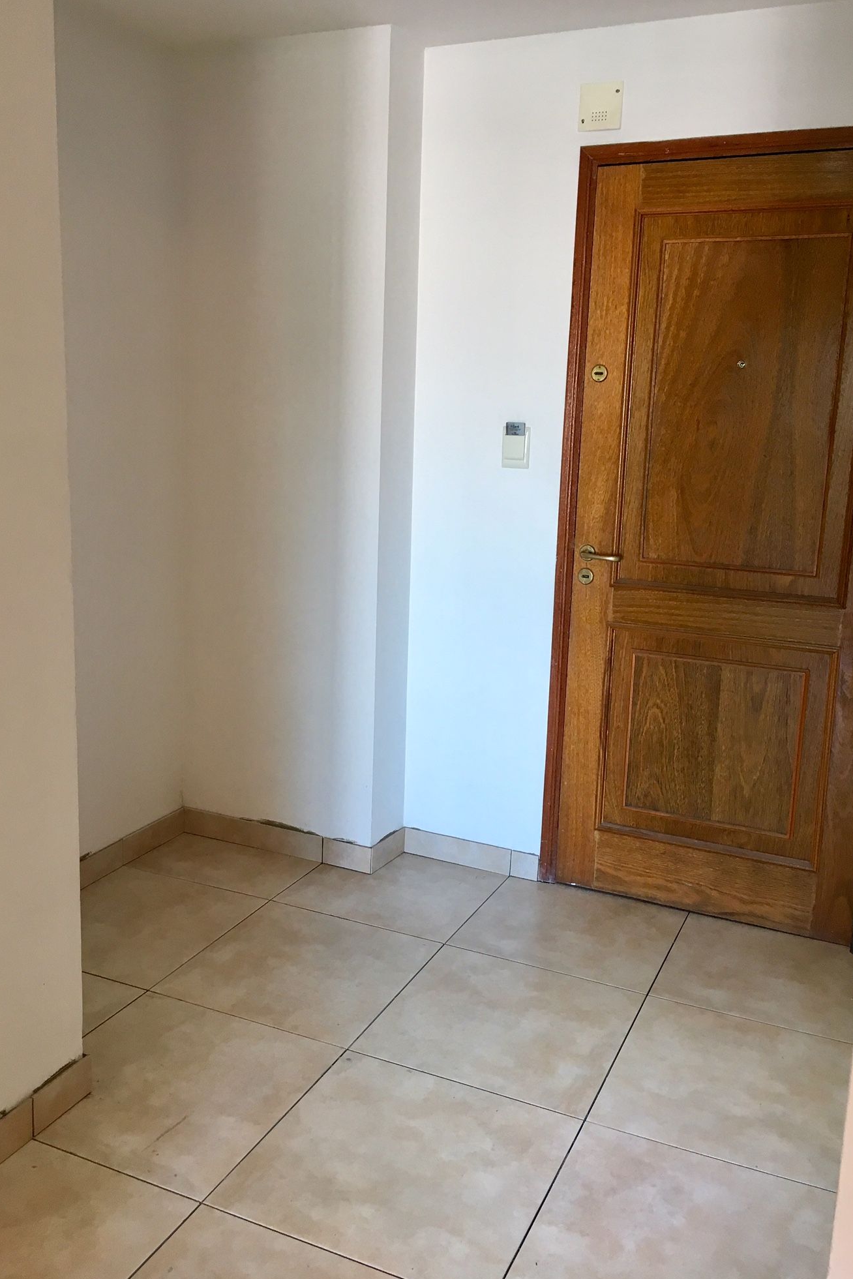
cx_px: 426
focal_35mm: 31
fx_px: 1101
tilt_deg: -11.3
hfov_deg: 42.3
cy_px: 625
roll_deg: -2.1
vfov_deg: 60.3
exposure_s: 1/33
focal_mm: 4.15
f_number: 2.2
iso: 64
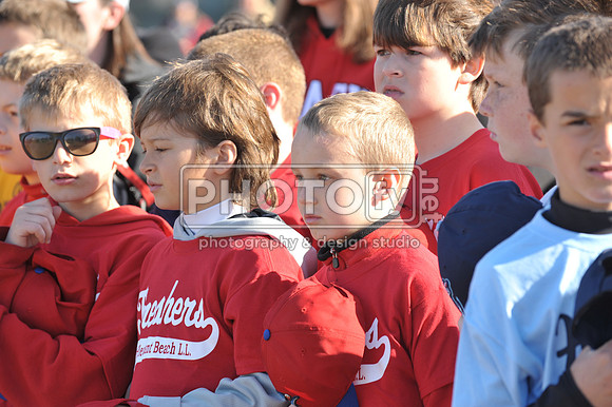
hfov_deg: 10.3
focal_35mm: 200
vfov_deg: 6.9
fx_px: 3398
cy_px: 204
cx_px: 306
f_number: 7.1
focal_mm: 200
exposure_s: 1/400
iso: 400
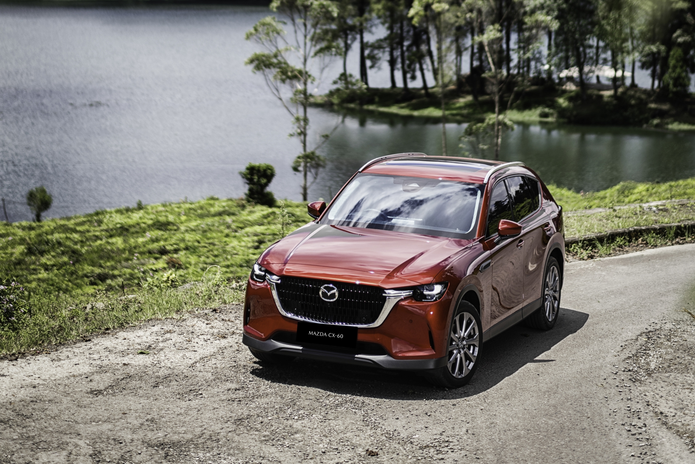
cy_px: 232
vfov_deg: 23.4
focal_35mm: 58
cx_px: 348
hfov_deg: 34.5
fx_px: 1120
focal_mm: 58
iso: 64
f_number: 1.4
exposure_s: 1/5000
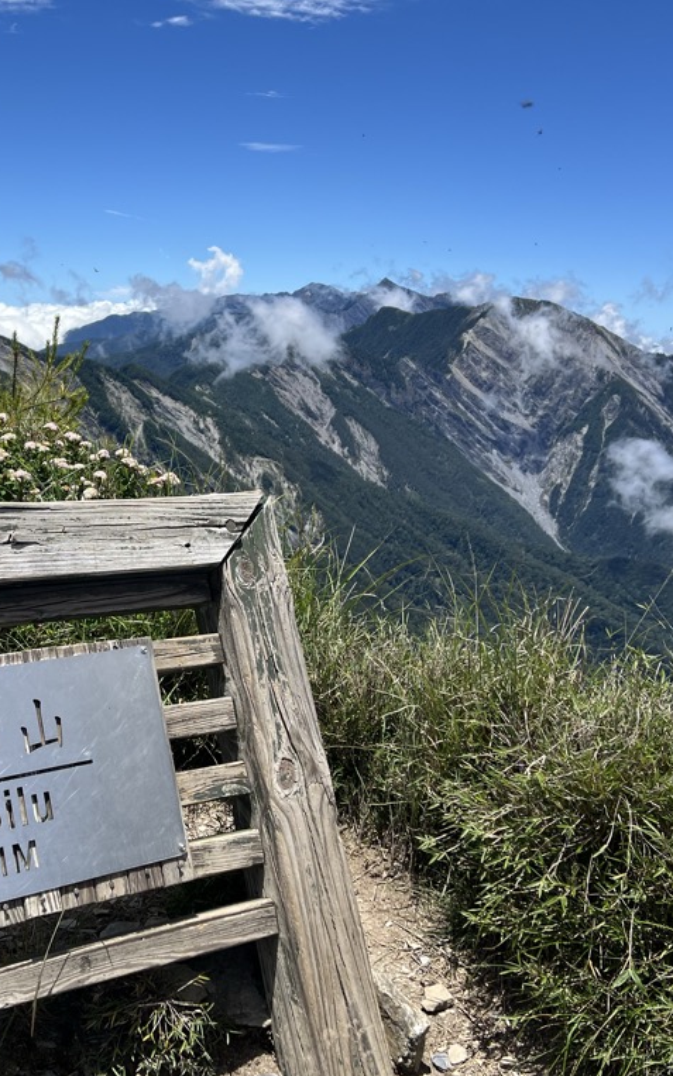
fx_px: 1086
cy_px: 540
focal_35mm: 37
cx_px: 137
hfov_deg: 33.5
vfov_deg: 52.7
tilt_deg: -12.3
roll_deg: -1.8
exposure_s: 1/4274
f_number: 1.5
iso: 50
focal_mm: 5.7
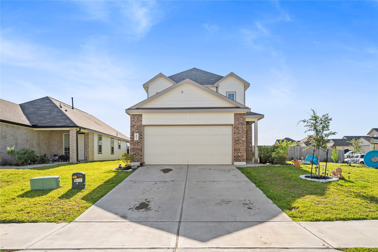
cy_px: 126
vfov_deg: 73.7
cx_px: 189
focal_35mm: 16
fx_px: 168
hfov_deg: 96.7
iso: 200
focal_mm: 16
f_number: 1.8
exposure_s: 1/8000
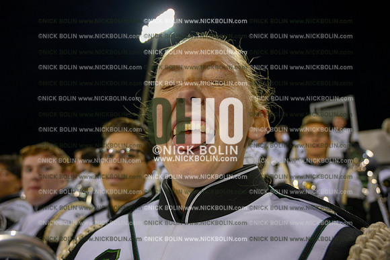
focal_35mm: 24
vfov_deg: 53.2
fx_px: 260
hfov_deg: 73.7
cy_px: 130
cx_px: 195
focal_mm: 24
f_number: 4
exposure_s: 1/250
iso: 2000
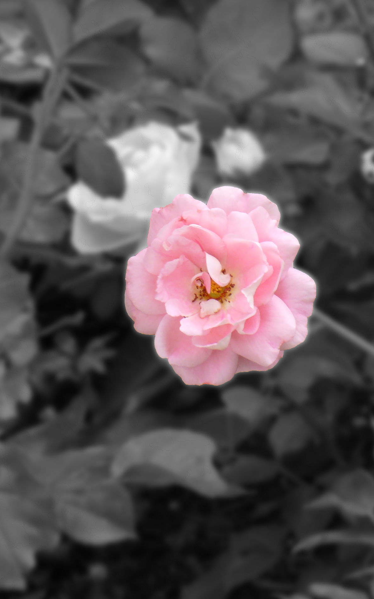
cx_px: 204
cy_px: 299
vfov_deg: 6.7
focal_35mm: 315
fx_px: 5137
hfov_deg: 4.2
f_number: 4.5
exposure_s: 1/80
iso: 80
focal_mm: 36.6
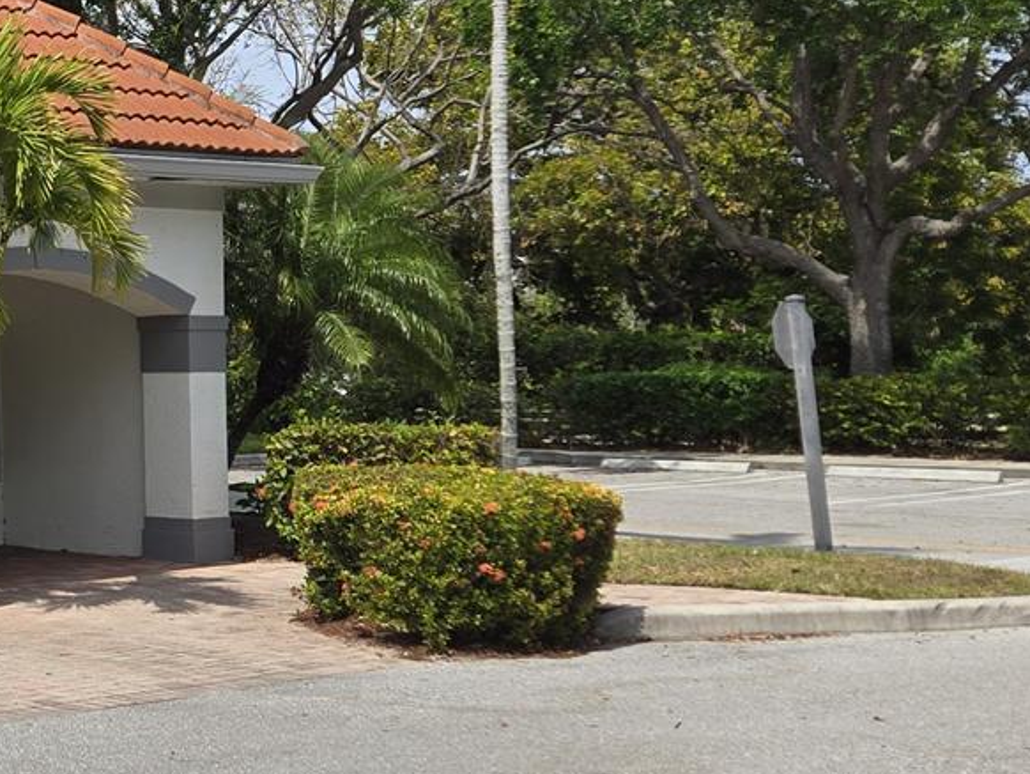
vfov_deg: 18.7
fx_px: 2352
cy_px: 301
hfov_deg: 21.4
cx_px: -450
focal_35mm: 79
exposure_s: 1/2586
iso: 25
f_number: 1.8
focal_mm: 5.4
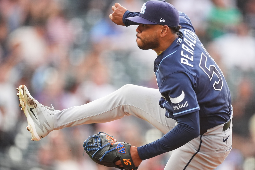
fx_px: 6378
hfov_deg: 2.3
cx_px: 128
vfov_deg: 1.5
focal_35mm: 900
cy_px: 85
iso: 2500
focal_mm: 600
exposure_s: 1/2500
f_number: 4
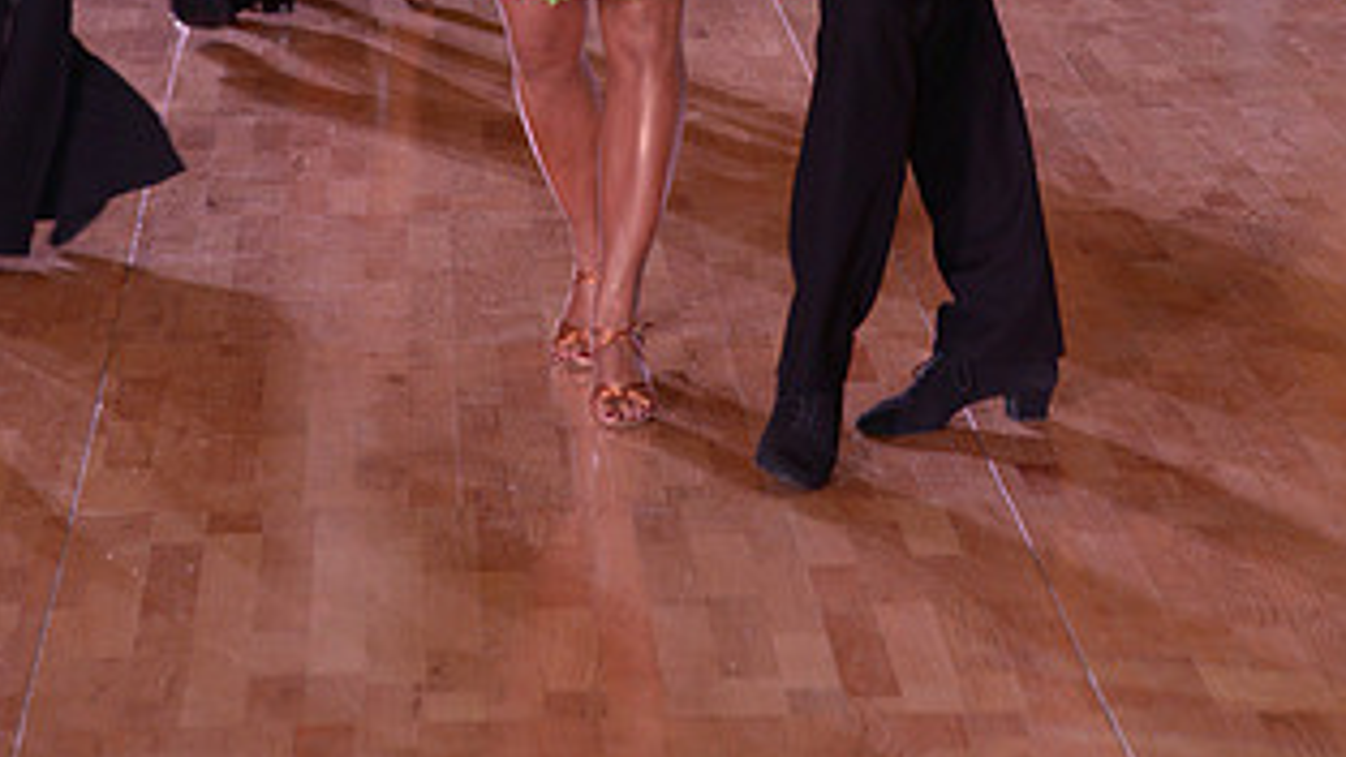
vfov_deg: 6.3
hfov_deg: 11.3
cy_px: -224
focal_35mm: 190
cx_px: 785
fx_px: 6781
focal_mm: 98
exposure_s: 1/200
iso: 1250
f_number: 5
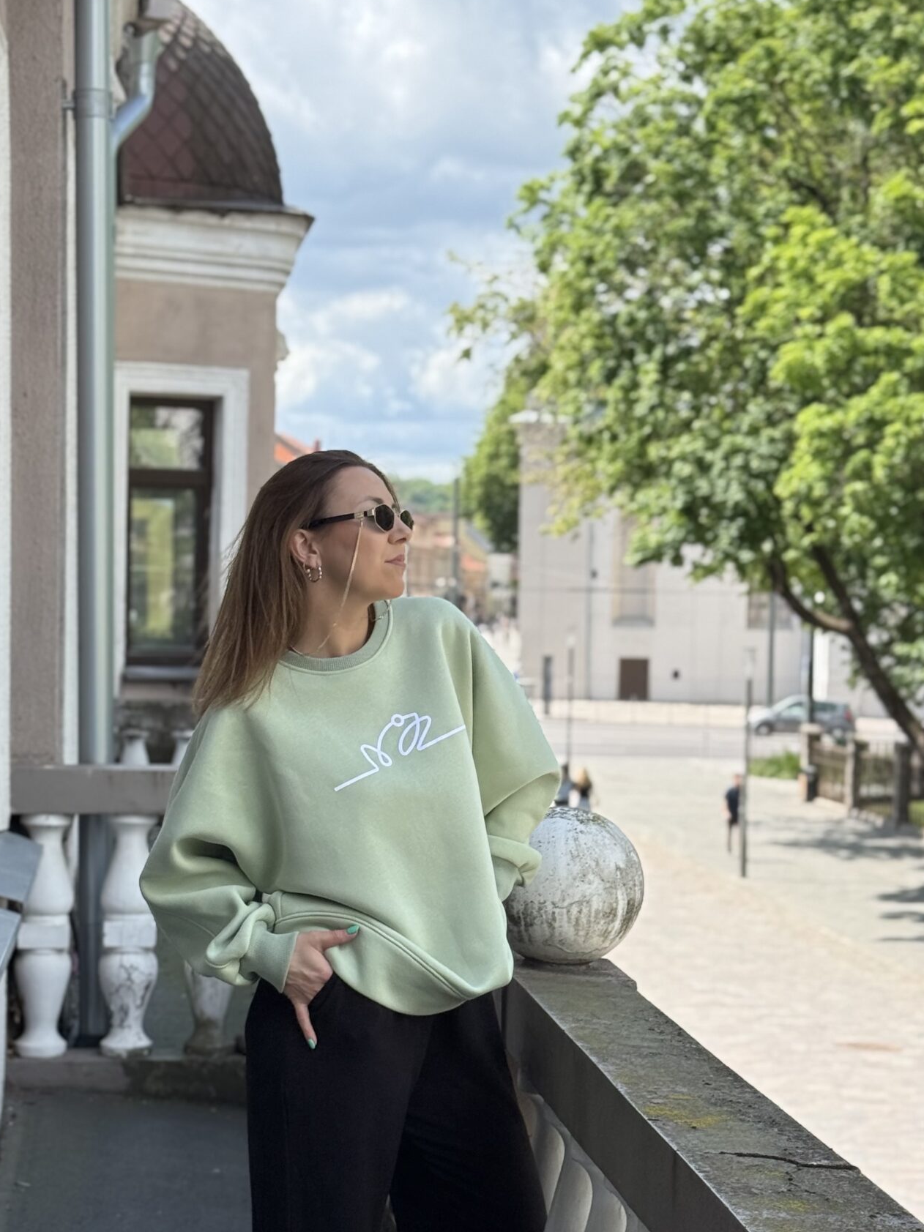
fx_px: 2598
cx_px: 356
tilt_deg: -3.9
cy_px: 764
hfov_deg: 20.1
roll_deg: -1.7
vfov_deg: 26.6
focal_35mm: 73
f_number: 1.78
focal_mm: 6.76
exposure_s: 1/2208
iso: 80
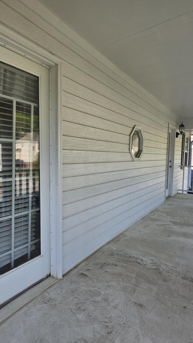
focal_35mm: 19
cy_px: 172
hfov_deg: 58.3
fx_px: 173
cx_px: 88
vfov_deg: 89.6
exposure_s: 1/373
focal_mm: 2.2
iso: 40
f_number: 1.9
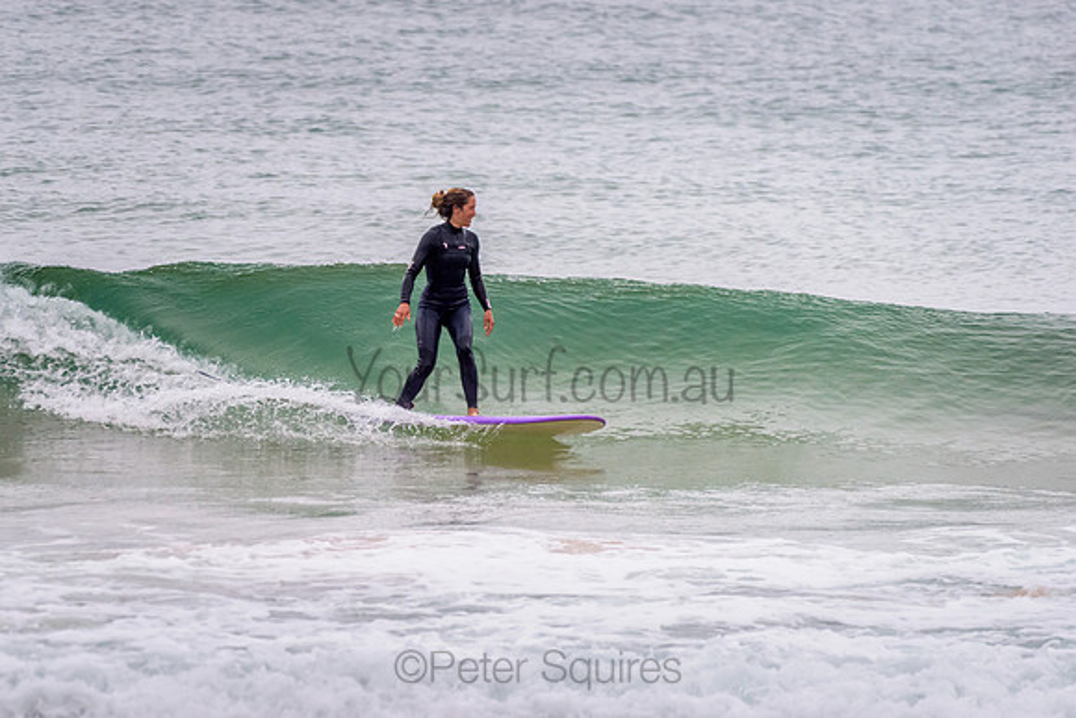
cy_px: 316
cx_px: 416
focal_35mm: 613
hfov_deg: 3.4
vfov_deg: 2.2
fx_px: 18335
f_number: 5.6
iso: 720
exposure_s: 1/1000
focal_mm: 500
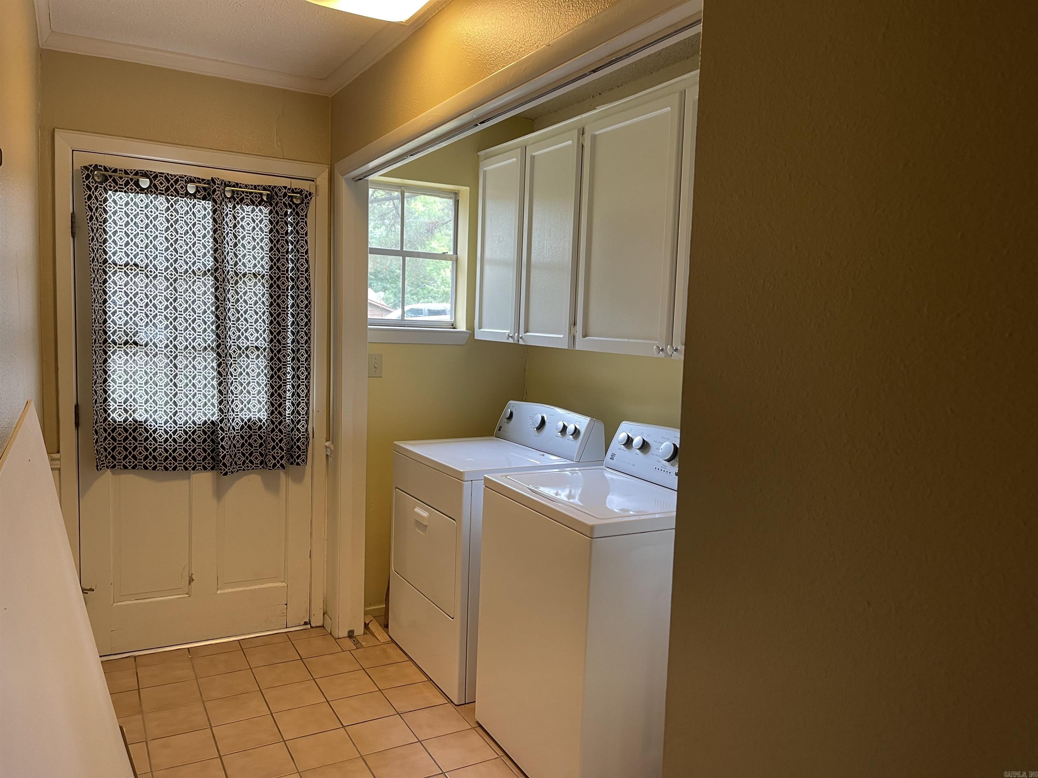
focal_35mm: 25
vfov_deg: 54.9
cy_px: 389
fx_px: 750
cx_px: 519
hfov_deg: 69.4
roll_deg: -1.7
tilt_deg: -7.9
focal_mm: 5.1
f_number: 1.6
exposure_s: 1/60
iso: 80
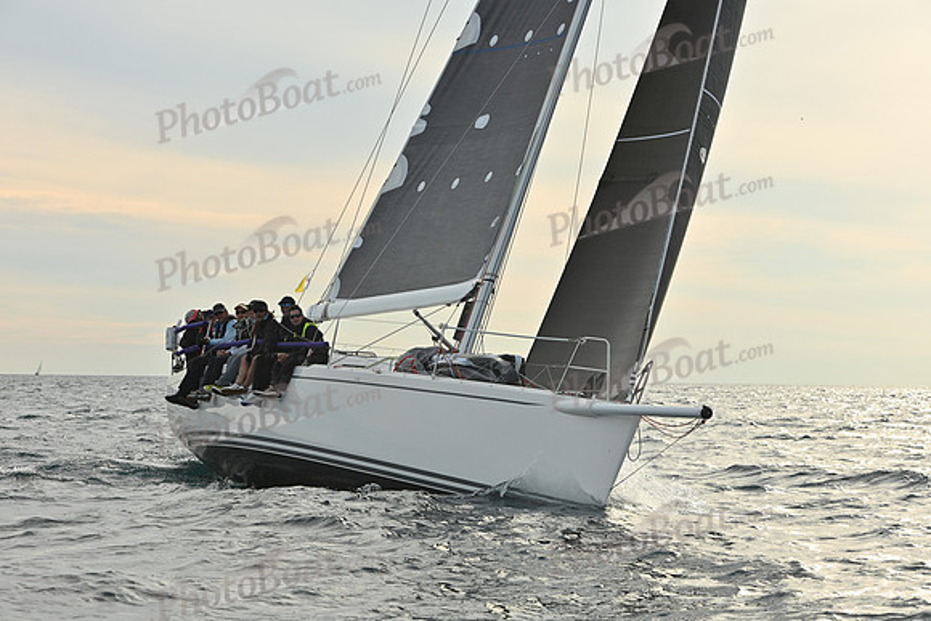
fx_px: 2716
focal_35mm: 105
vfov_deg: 13.0
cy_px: 310
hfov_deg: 19.5
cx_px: 466
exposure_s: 1/1000
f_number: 9
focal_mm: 105
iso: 320
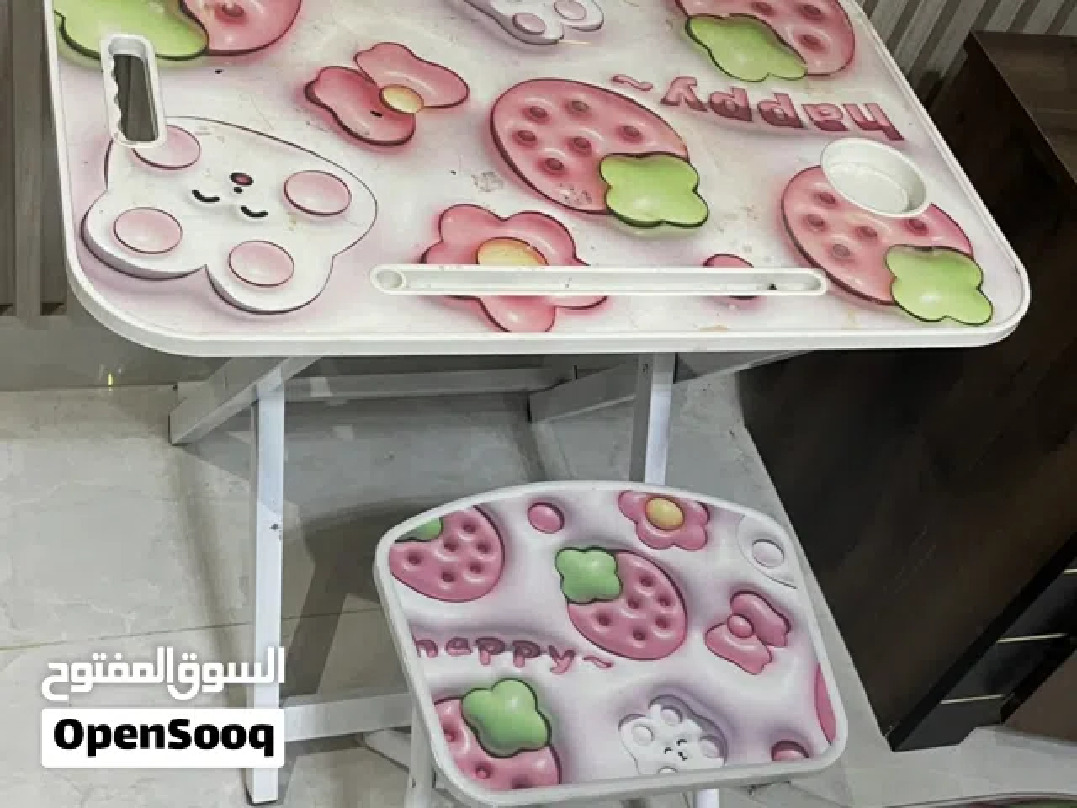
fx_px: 809
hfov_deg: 67.3
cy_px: 404
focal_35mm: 26
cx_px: 538
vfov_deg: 53.1
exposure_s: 1/60
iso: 400
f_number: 1.6
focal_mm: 4.2
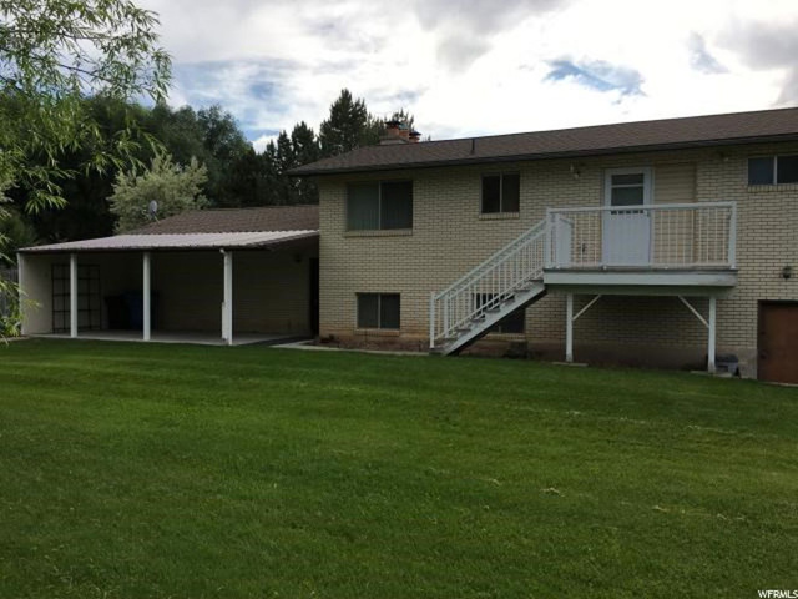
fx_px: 669
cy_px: 300
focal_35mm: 29
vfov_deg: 48.2
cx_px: 399
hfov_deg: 61.7
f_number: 2.2
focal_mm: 4.15
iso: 25
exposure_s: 1/1350
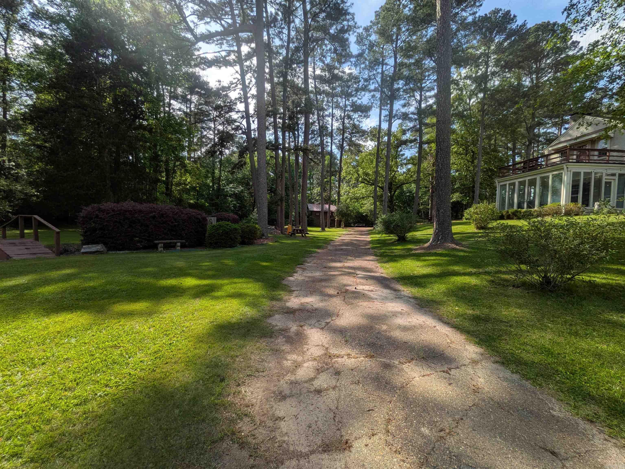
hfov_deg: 102.1
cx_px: 312
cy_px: 234
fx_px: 253
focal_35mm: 14
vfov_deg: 85.7
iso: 101
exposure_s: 1/2604
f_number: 2.2
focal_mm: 1.85
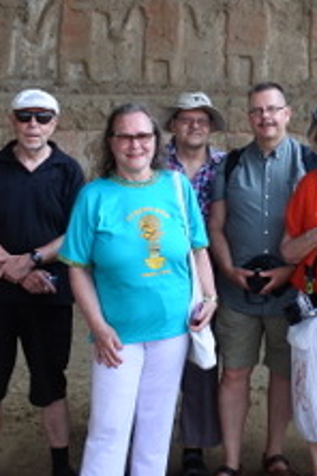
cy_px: 168
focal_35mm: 78
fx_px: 1030
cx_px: 413
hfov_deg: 16.5
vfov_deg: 25.9
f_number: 4
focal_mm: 10
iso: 160
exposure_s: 1/250
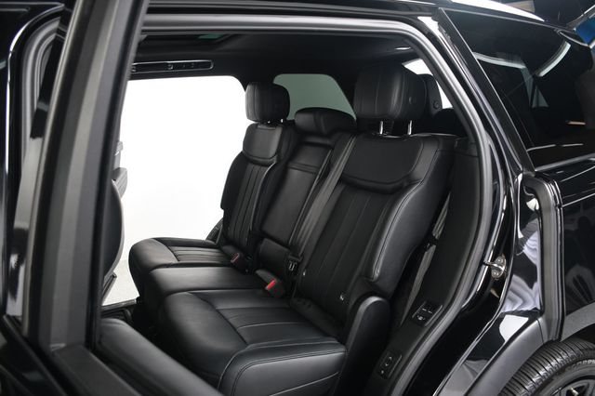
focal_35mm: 27
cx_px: 298
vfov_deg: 47.9
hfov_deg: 67.4
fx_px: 446
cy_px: 198
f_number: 4
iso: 100
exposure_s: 1/160
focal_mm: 18
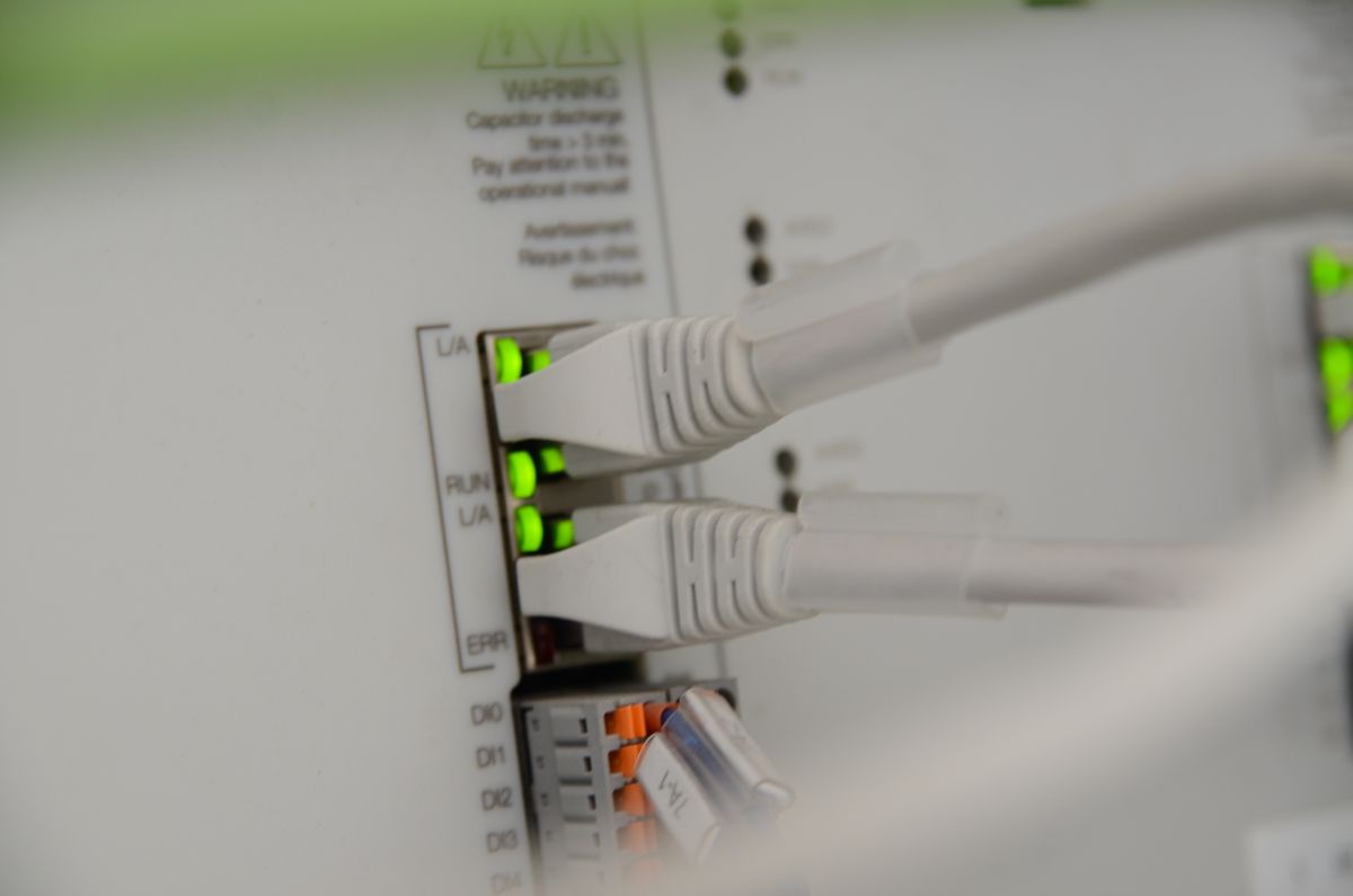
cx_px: 676
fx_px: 3938
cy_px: 448
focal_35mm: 105
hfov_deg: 19.5
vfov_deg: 13.0
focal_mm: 70
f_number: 4.5
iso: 400
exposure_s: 1/30
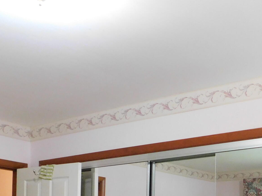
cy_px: 242
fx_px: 469
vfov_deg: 21.7
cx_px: 210
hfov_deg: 30.4
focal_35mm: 62
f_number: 3
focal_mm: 4.1
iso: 400
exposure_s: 1/13
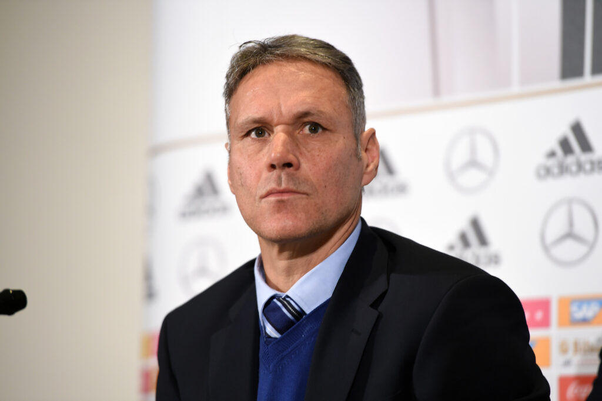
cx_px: 301
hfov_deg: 10.3
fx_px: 3343
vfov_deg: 6.9
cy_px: 200
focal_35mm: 200
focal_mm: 200
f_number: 3.2
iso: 1600
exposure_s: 1/200
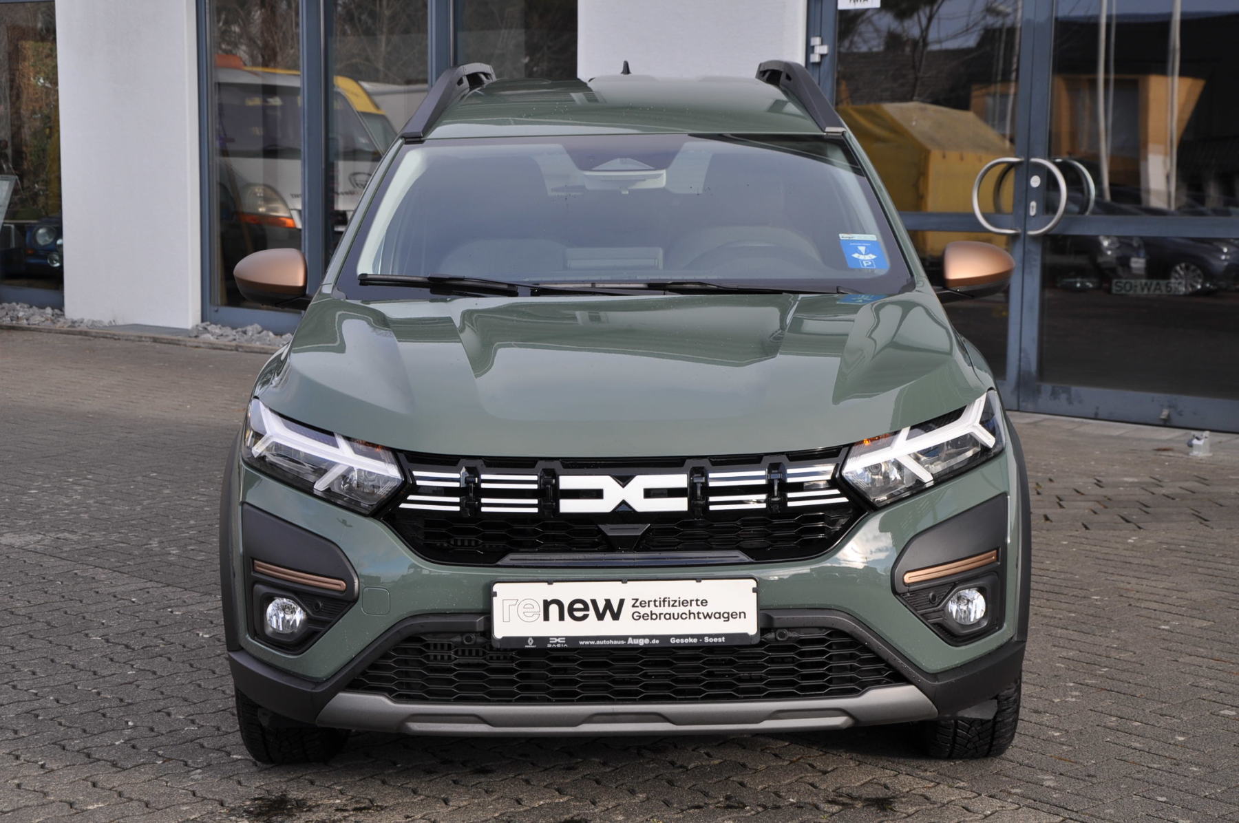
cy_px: 412
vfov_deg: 18.9
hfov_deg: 28.1
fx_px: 2475
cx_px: 620
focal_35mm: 72
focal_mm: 48
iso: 200
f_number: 7.1
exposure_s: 1/200
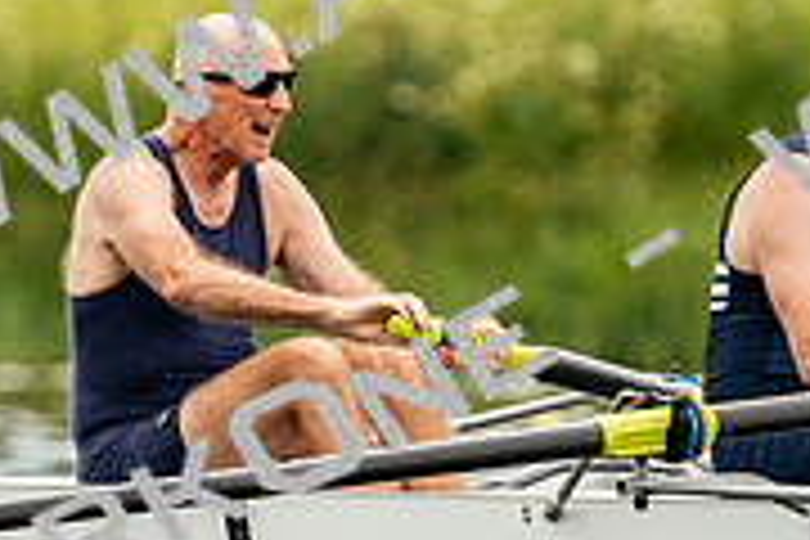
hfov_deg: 1.2
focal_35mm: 1766
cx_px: 423
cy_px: 272
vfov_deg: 0.8
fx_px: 39732
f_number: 6.3
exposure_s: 1/2000
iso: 500
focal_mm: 547
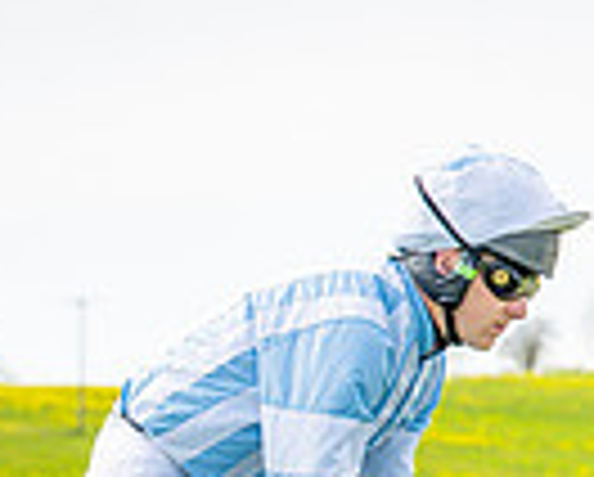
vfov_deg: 3.9
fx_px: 6990
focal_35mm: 397
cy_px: 948
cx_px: 160
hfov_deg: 4.9
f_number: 4
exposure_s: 1/1250
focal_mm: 70
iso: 200
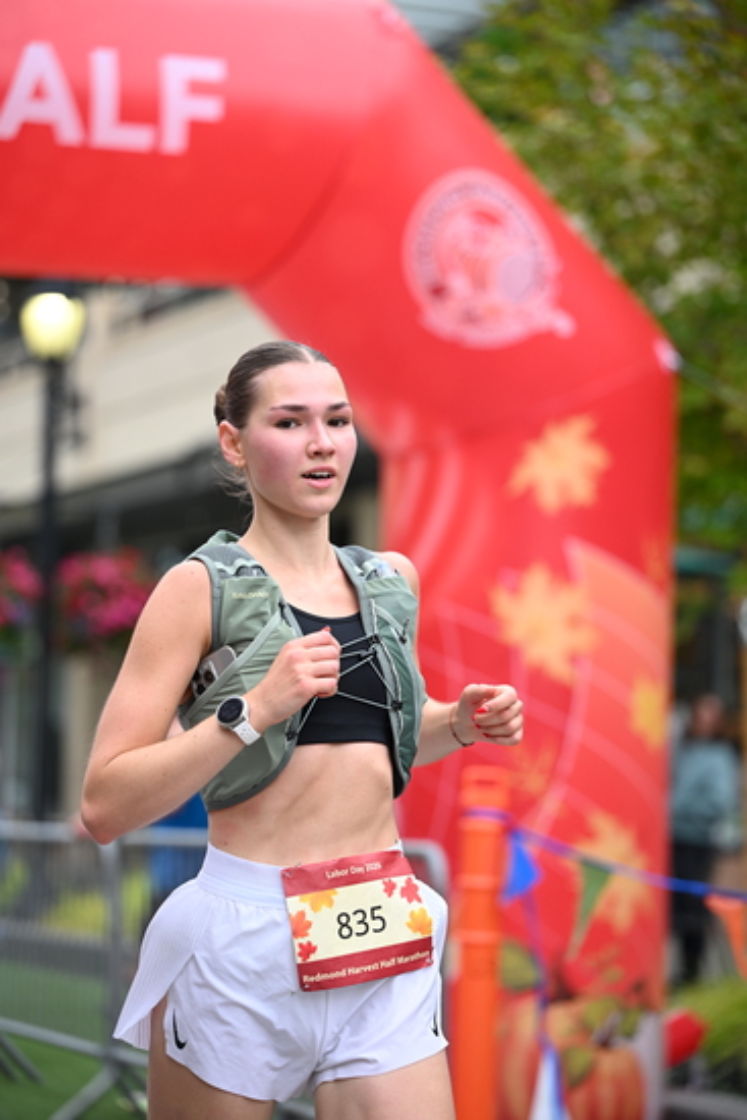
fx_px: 3577
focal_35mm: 115
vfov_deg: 17.8
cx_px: 374
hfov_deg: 11.9
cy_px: 560
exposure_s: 1/2000
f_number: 2.8
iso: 640
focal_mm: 115
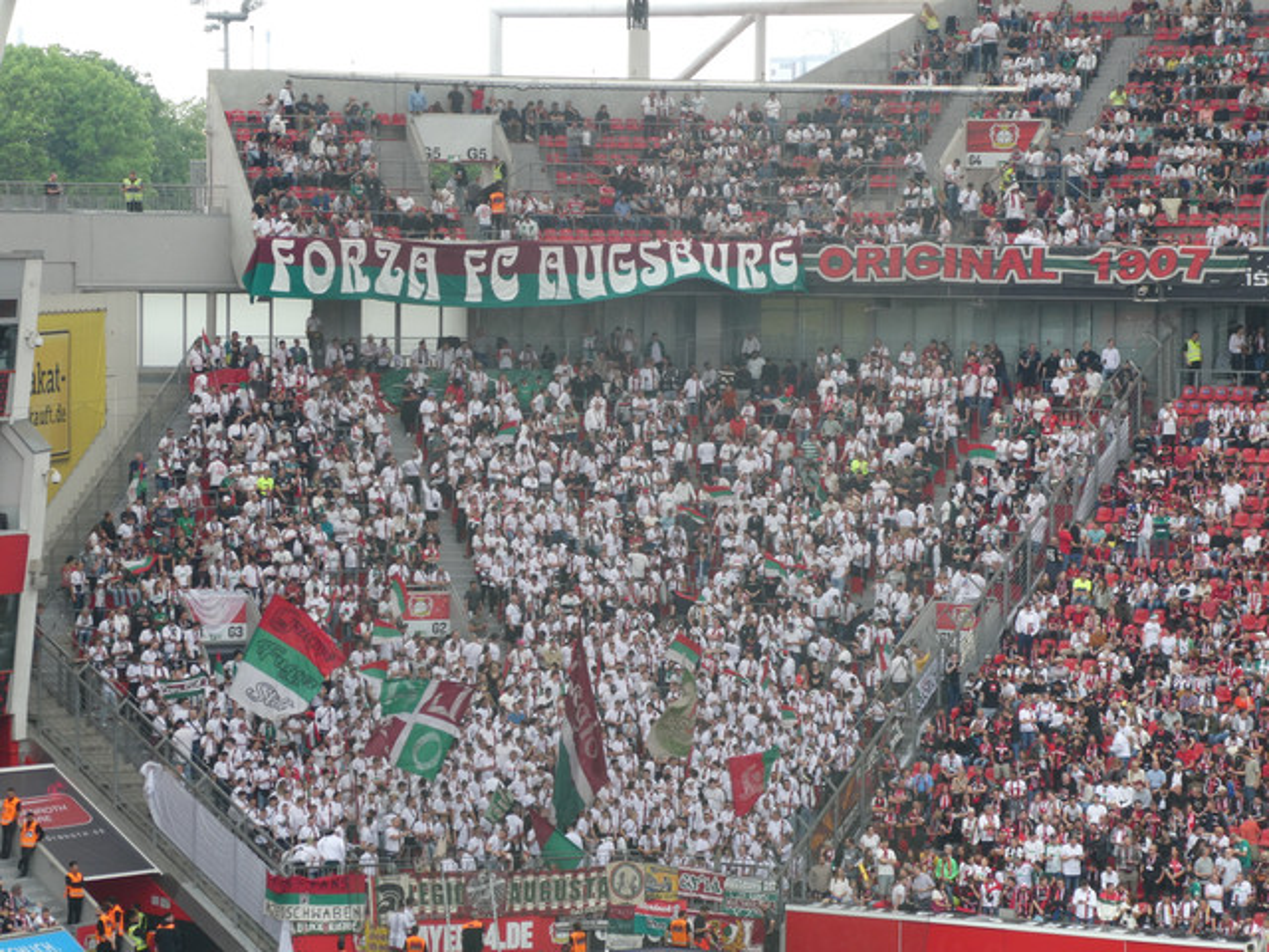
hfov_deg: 14.6
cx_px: 634
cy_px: 476
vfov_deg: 11.0
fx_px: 4949
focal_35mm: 135
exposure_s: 1/80
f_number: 5.3
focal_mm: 24.2
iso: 125
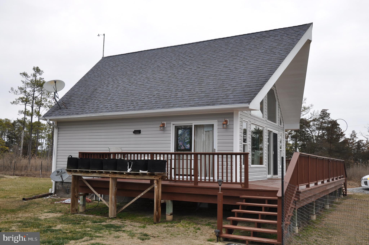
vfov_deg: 36.8
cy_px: 122
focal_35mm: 36
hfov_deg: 53.2
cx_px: 184
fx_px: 369
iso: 200
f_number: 9
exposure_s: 1/200
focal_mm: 24
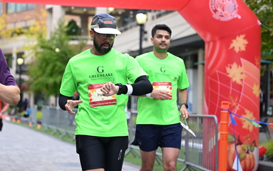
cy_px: 69
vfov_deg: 14.5
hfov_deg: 23.0
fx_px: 670
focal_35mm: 90
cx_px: 113
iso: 640
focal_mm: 70
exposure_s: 1/2000
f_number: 2.8
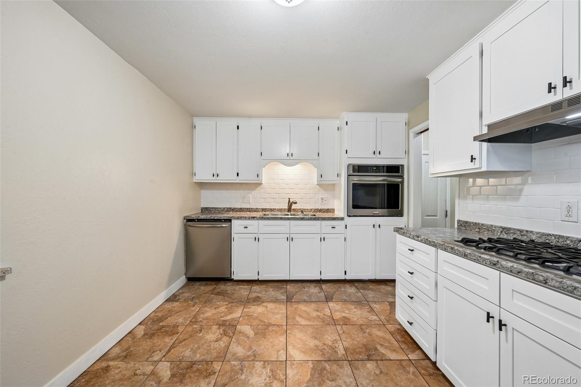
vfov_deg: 81.2
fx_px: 226
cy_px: 194
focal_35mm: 14
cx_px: 290
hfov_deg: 104.3
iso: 400
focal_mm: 14
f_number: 10
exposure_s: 1/13
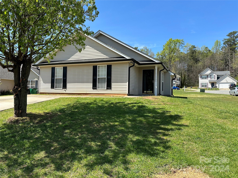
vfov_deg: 56.8
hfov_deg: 71.6
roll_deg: -1.4
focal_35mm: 24
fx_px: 165
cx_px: 119
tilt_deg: +2.3
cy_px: 89
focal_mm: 6.86
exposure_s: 1/2591
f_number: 1.78
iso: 80
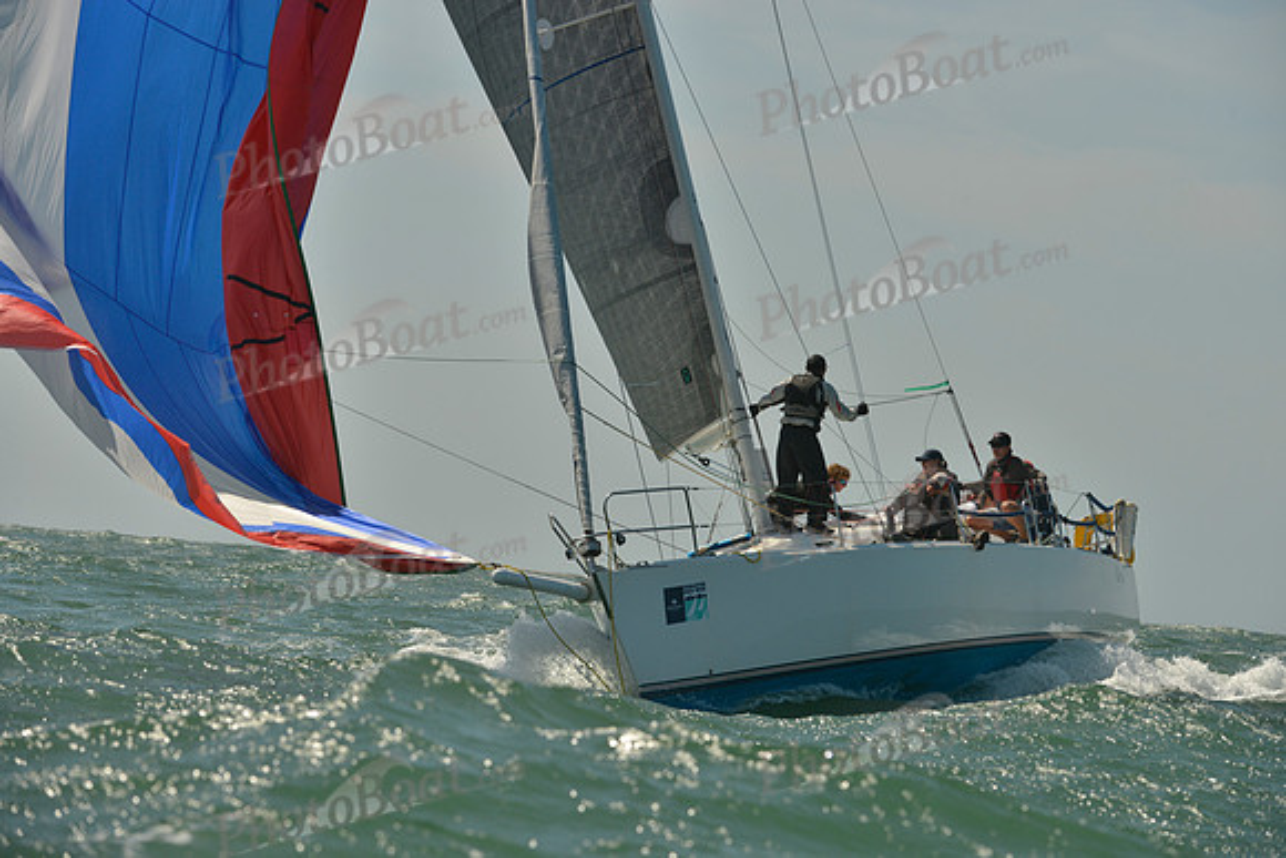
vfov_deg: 6.9
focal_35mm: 200
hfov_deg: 10.3
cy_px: 429
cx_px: 643
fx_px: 7146
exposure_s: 1/1600
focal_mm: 200
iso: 280
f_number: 9
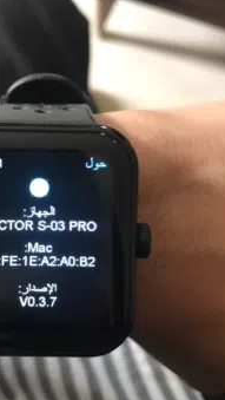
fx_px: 381
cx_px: 60
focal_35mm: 36
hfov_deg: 32.3
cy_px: 195
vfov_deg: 55.3
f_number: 1.8
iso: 100
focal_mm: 3.99
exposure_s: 1/13
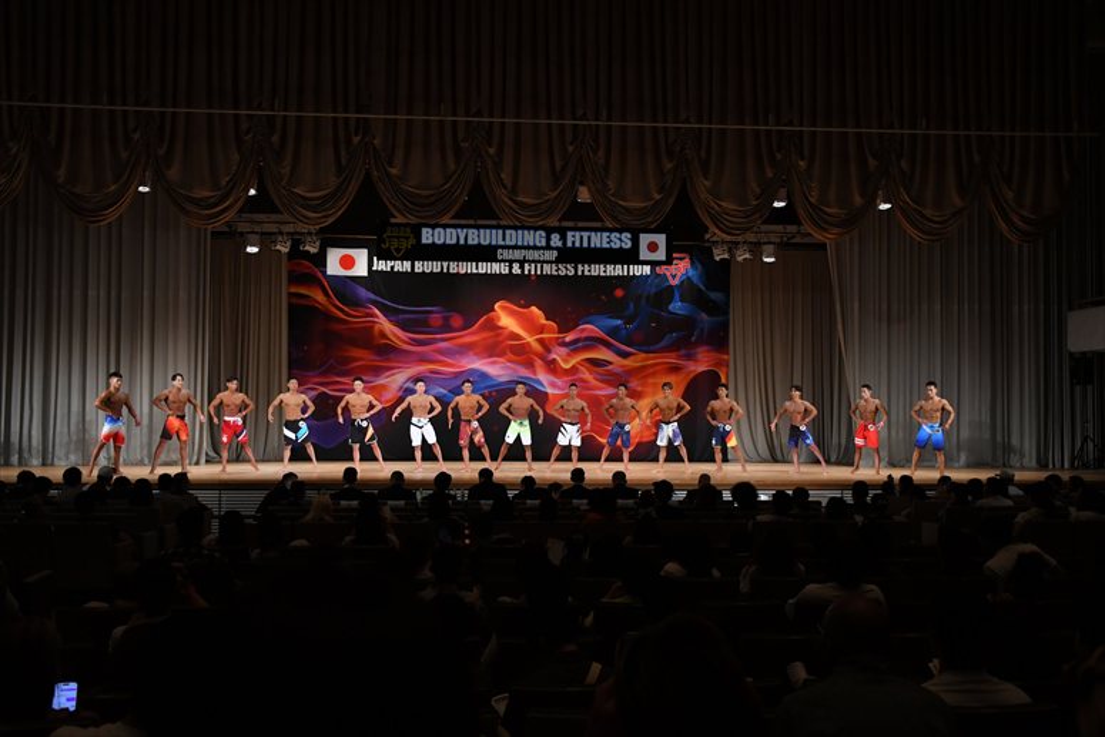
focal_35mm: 36
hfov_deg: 53.1
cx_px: 552
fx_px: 1105
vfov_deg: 36.9
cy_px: 368
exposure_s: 1/400
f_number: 5.6
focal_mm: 36
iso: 3200
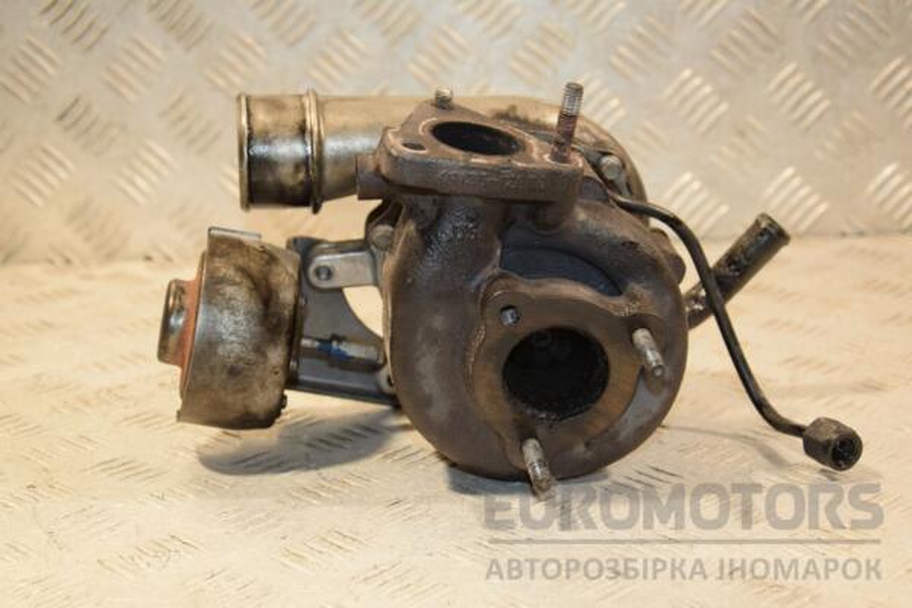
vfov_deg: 18.9
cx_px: 456
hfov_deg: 28.1
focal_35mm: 72
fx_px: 1824
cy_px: 304
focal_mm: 48
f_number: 5
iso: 800
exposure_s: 1/200
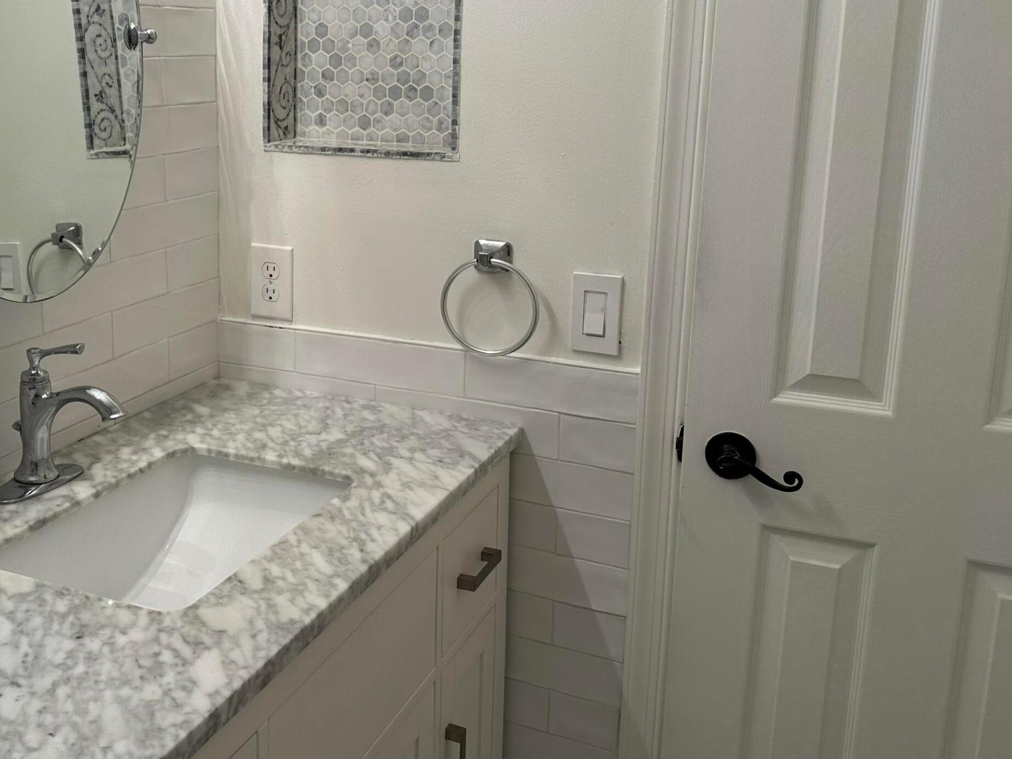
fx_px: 1140
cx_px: 279
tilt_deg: -10.1
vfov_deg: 36.6
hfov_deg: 46.5
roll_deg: +0.6
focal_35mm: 39
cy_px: 274
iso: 64
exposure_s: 1/140
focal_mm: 6.86
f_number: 1.78
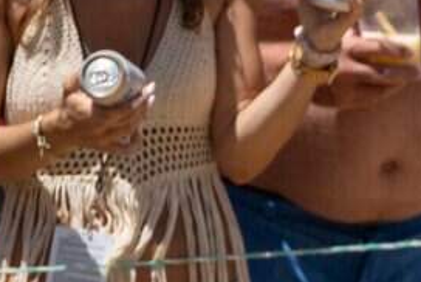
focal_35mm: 1718
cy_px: 112
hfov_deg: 1.2
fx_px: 20112
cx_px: 613
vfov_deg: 0.8
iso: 400
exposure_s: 1/4000
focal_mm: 390
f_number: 4
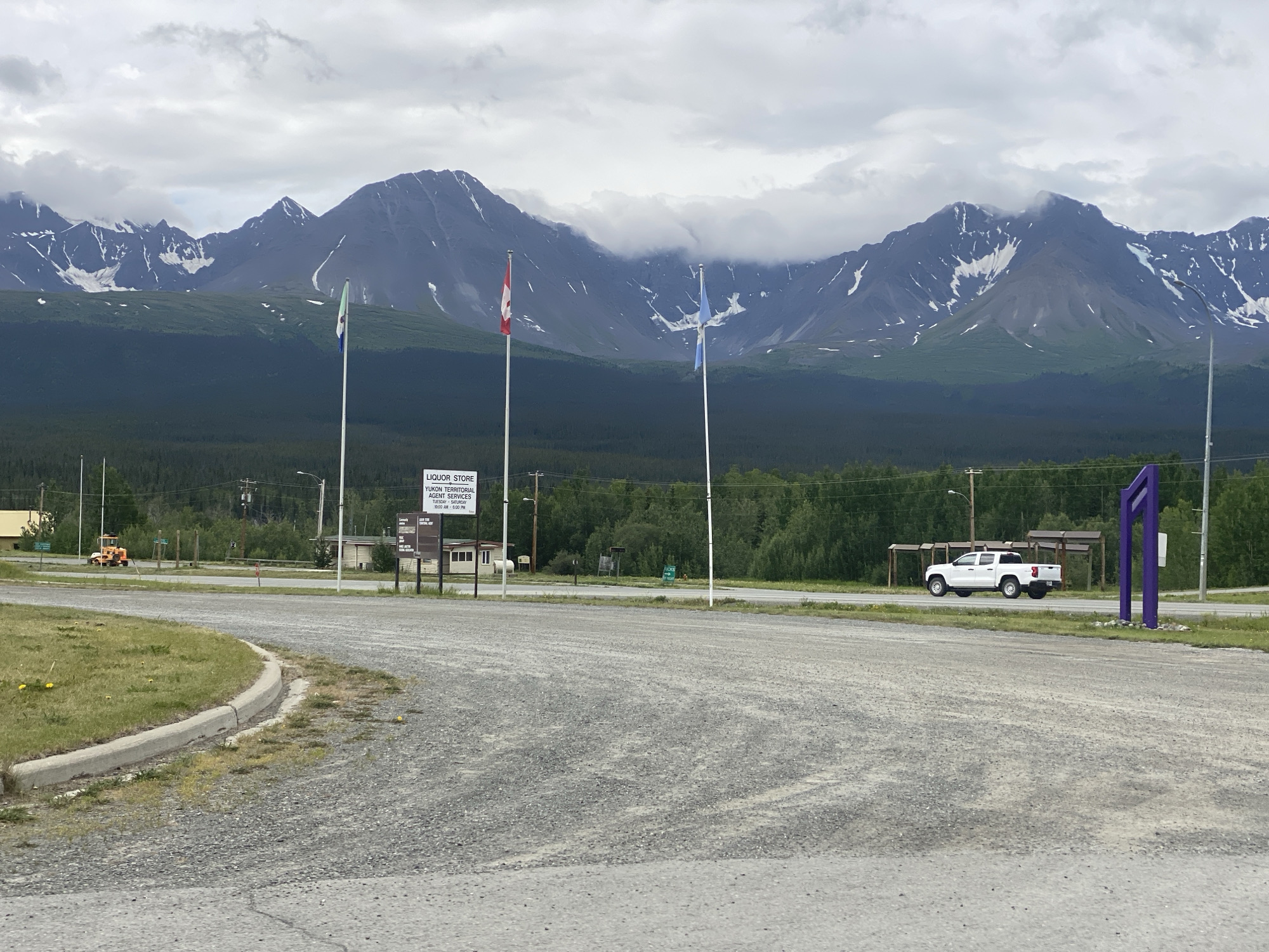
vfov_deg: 28.0
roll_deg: -1.6
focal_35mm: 52
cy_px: 476
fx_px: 1906
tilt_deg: -0.7
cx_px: 634
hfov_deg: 36.8
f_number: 2
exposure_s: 1/1996
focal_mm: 6
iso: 20
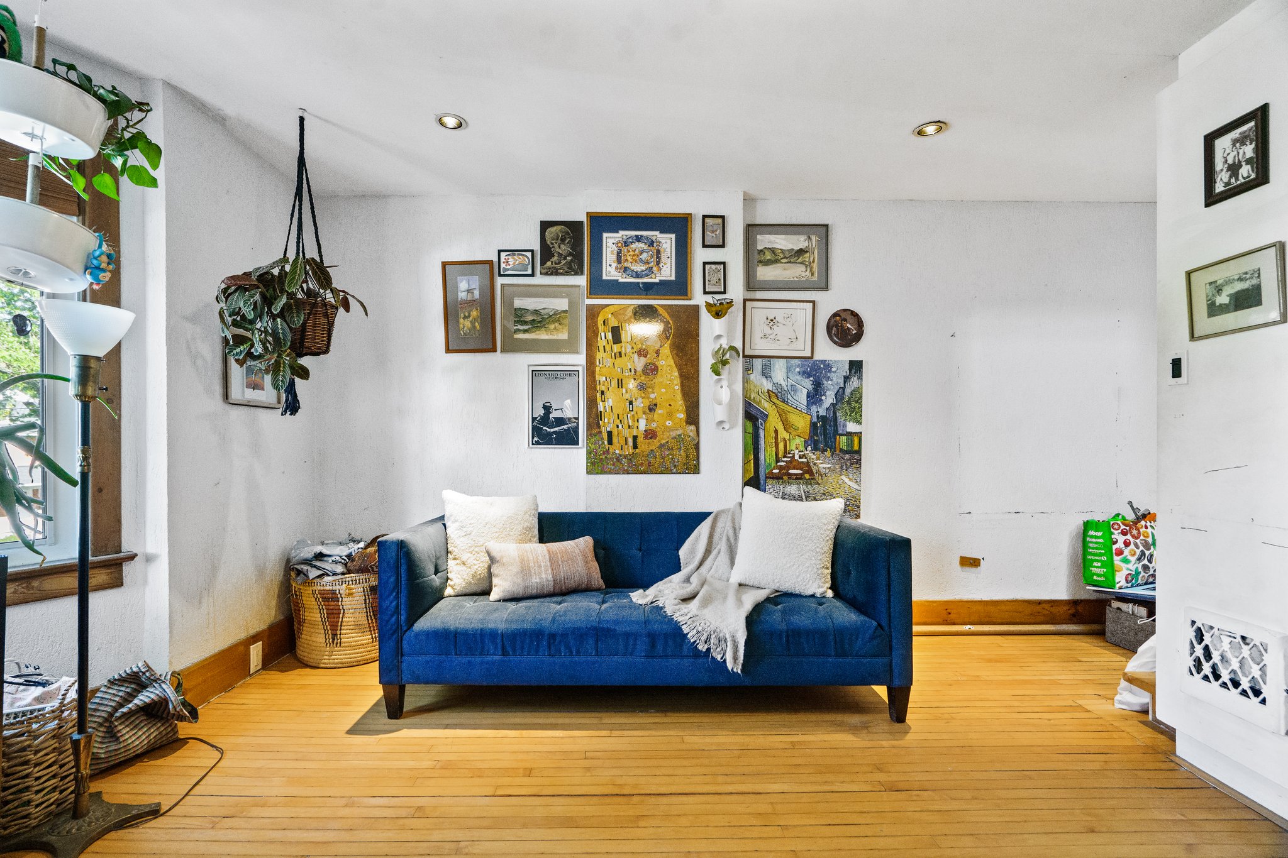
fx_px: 572
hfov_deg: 96.7
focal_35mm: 16
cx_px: 644
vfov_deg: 73.7
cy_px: 429
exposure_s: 1/30
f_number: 6.3
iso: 12800
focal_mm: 16
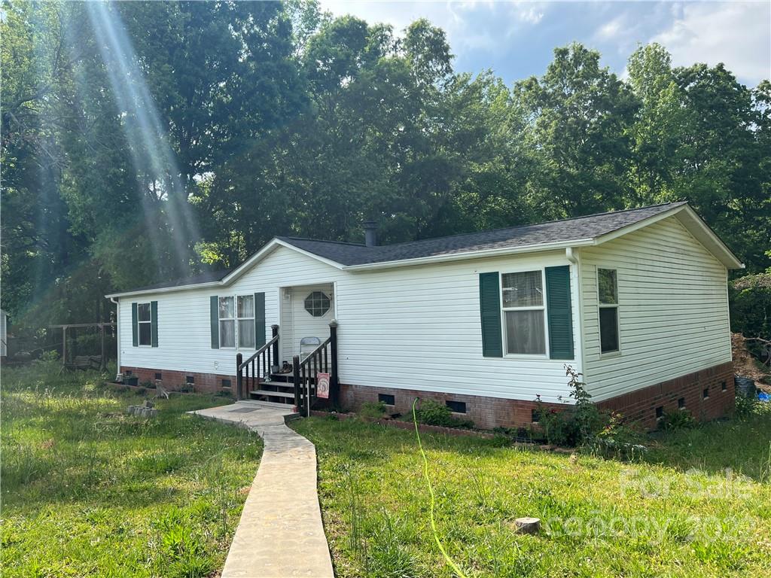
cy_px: 289
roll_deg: +1.6
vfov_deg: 53.1
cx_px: 386
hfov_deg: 67.3
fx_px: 579
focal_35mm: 26
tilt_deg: +2.7
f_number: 1.5
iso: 50
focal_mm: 5.7
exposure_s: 1/2841
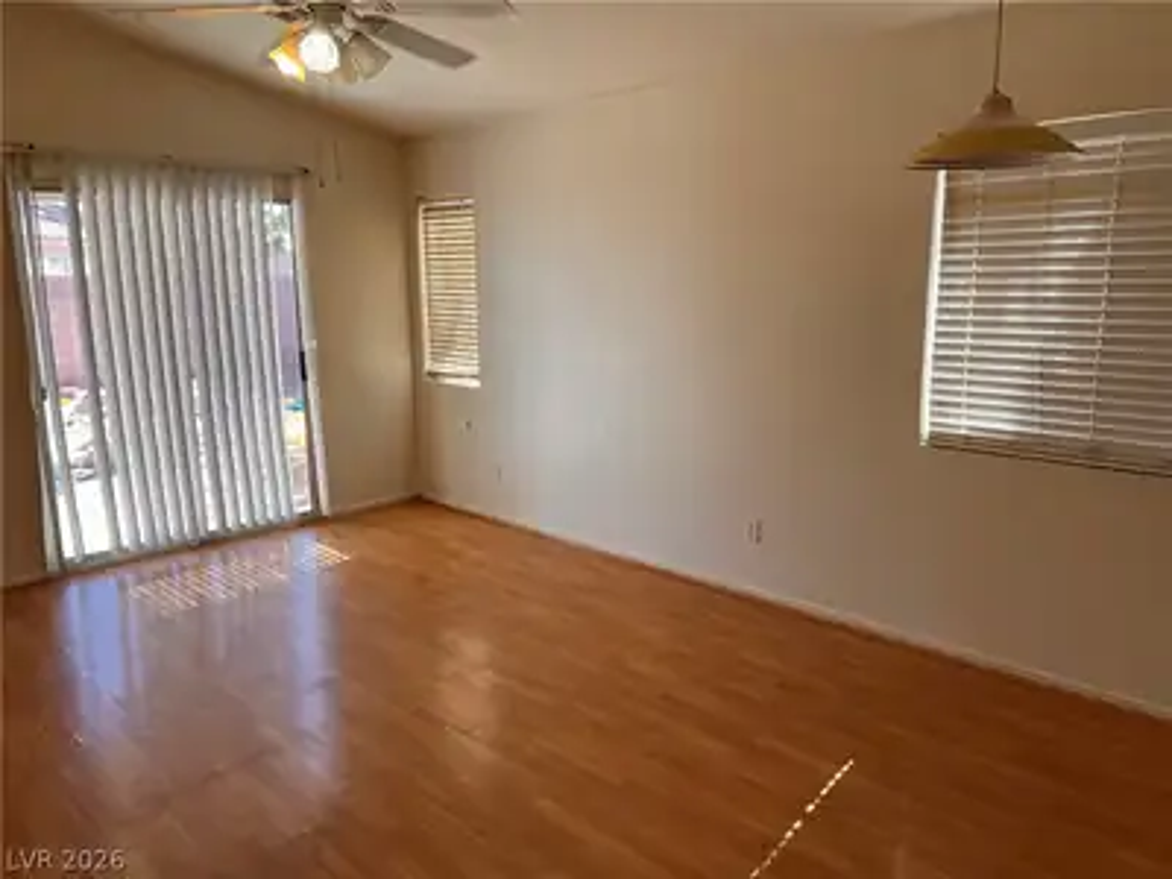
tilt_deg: -9.0
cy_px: 440
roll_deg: +1.4
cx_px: 586
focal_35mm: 26
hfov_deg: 67.3
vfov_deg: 53.1
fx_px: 880
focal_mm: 5.7
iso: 40
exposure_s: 1/193
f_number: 1.5
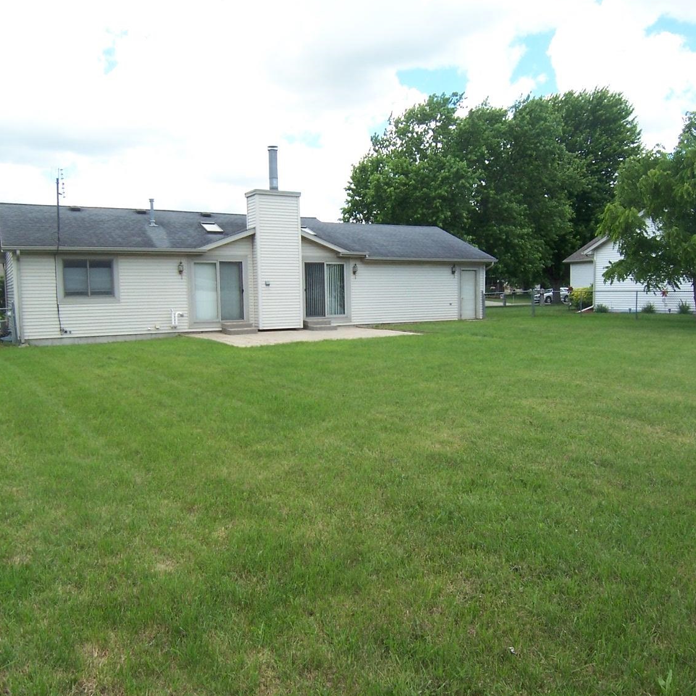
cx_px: 359
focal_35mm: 28
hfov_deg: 57.3
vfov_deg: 57.3
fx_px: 637
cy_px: 351
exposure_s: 1/100
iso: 64
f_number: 5.6
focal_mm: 3.8
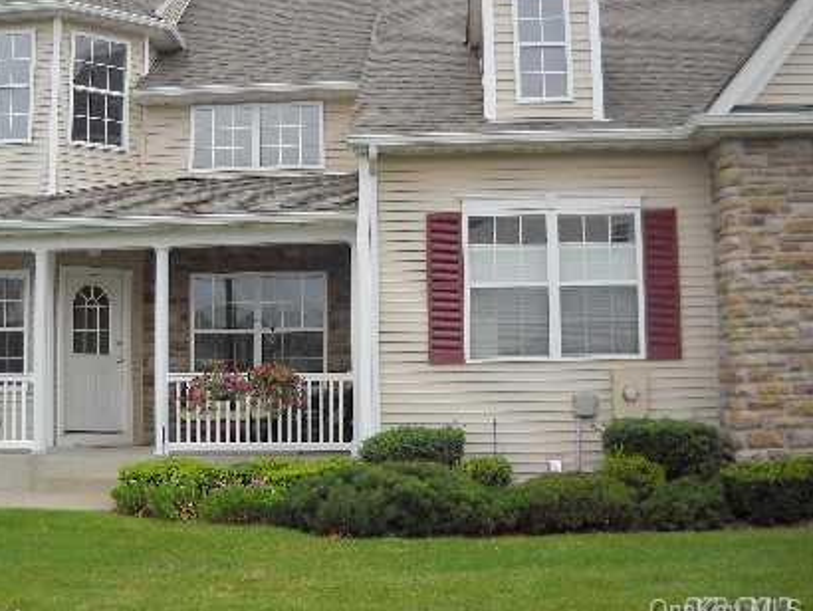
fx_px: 1128
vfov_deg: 30.3
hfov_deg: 39.5
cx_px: 339
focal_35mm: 48
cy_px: 272
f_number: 3.1
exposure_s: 1/296
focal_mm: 6.72
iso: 64
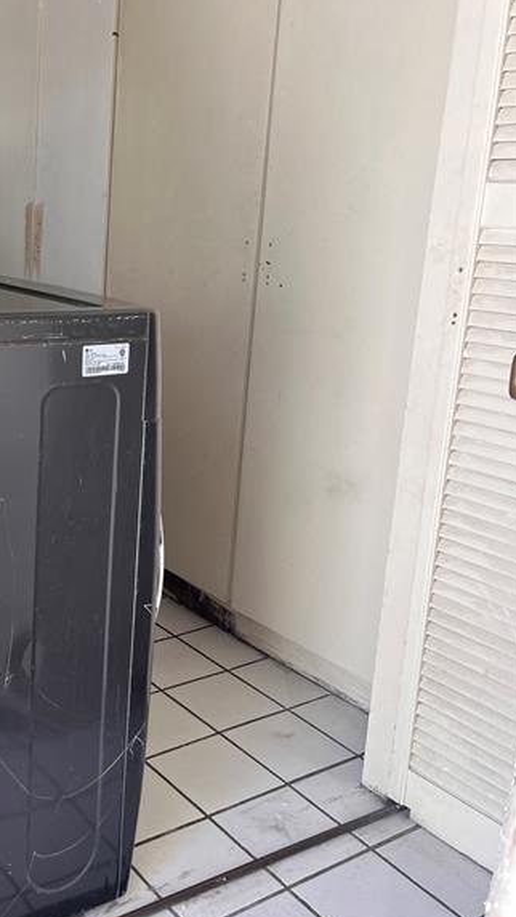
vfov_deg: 52.6
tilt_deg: -13.3
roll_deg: -1.2
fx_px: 924
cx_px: 62
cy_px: 402
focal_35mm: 38
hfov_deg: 30.0
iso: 50
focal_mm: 5.1
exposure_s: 1/121
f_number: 1.6
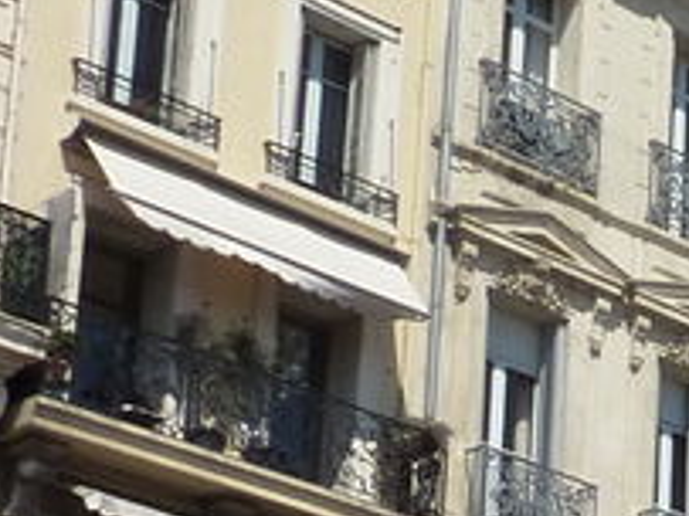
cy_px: 886
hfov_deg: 11.6
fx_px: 2944
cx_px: 1490
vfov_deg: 9.6
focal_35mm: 148
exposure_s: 1/500
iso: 125
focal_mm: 4.1
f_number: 5.6
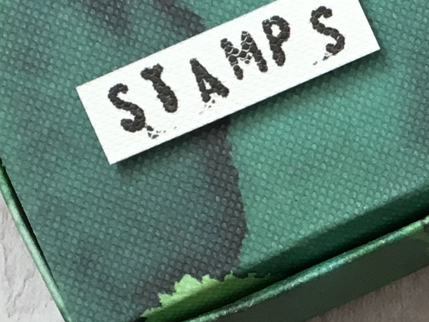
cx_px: 712
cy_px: 322
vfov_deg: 9.2
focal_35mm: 161
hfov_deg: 11.6
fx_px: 1996
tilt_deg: -83.7
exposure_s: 1/33
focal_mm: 4.15
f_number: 2.2
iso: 25
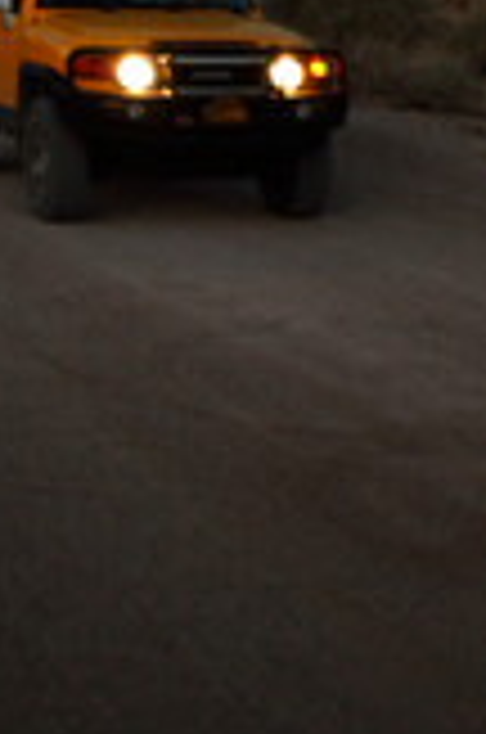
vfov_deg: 19.2
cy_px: -293
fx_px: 1952
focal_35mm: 96
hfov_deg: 13.6
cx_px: -178
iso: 800
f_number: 4
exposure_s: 1/60
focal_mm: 20
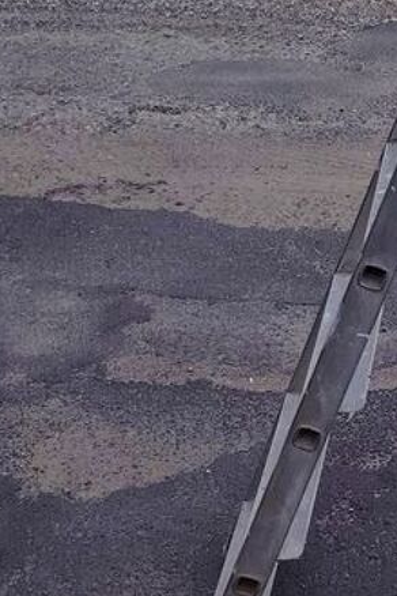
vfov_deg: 26.5
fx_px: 1257
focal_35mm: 76
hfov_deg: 16.8
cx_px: 538
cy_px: 186
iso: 100
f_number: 1.75
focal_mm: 5.25
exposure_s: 1/492
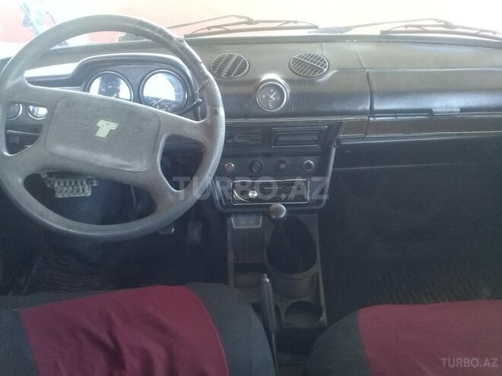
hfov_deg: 58.4
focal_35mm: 31
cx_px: 251
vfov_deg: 45.4
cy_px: 188
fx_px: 450
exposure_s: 1/30
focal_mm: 3.3
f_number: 2.2
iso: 200
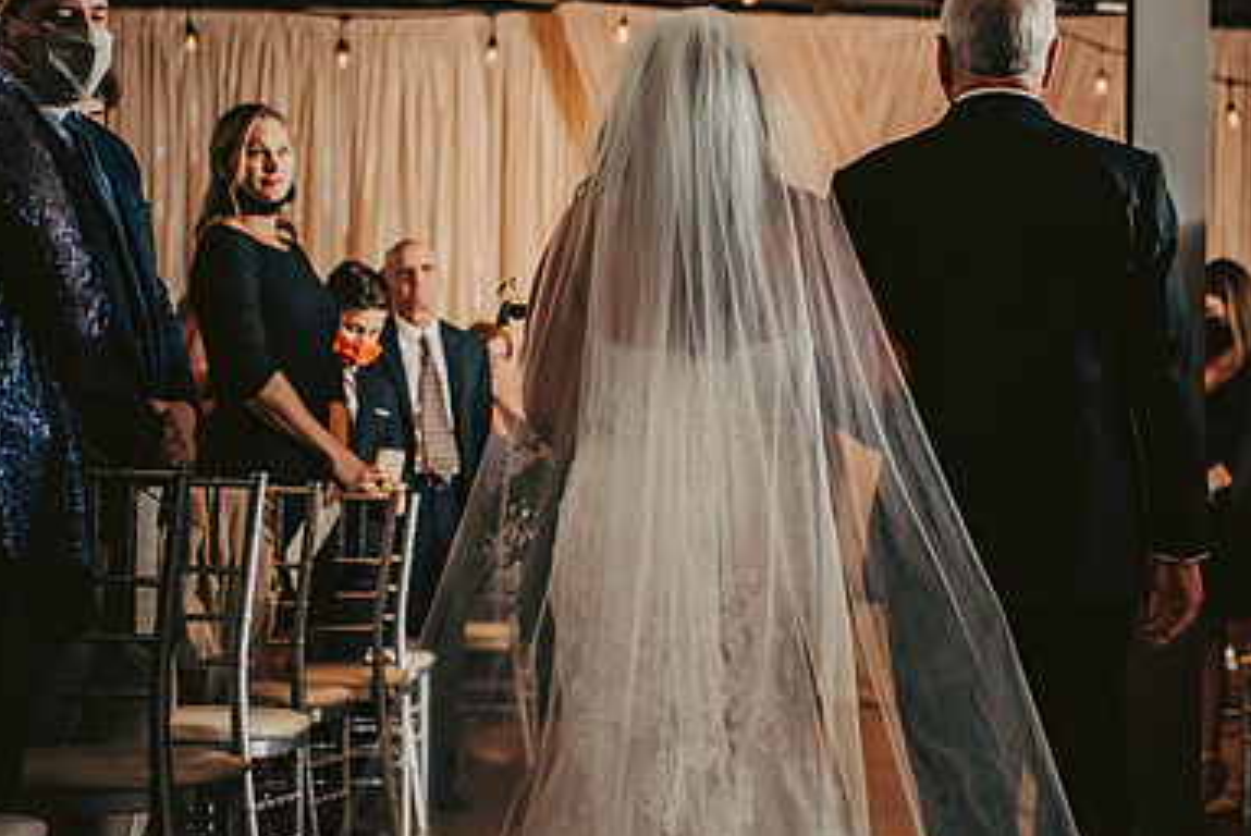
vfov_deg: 12.9
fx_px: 3686
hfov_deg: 19.2
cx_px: 768
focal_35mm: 106
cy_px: 361
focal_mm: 70
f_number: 3.2
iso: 2000
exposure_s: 1/250
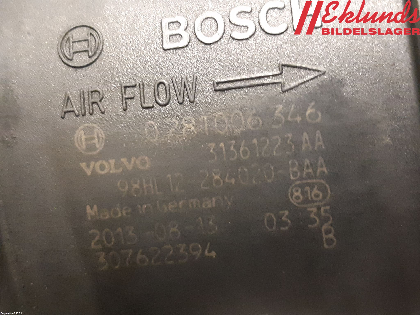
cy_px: 158
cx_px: 210
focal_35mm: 26
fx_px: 315
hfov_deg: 67.3
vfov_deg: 53.1
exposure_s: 1/25
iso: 400
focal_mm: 3.93
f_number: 1.7
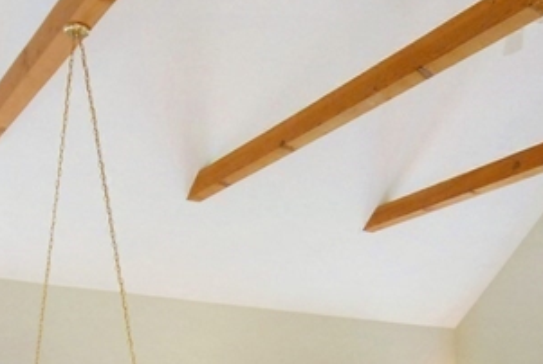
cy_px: 492
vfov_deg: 23.1
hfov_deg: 38.8
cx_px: 285
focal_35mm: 51
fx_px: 771
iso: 800
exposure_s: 1/50
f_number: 5.6
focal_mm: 10
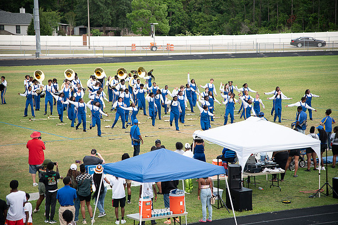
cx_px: 169
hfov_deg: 18.6
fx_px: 1032
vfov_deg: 12.4
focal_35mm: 110
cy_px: 112
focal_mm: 110
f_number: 4
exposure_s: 1/200
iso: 400
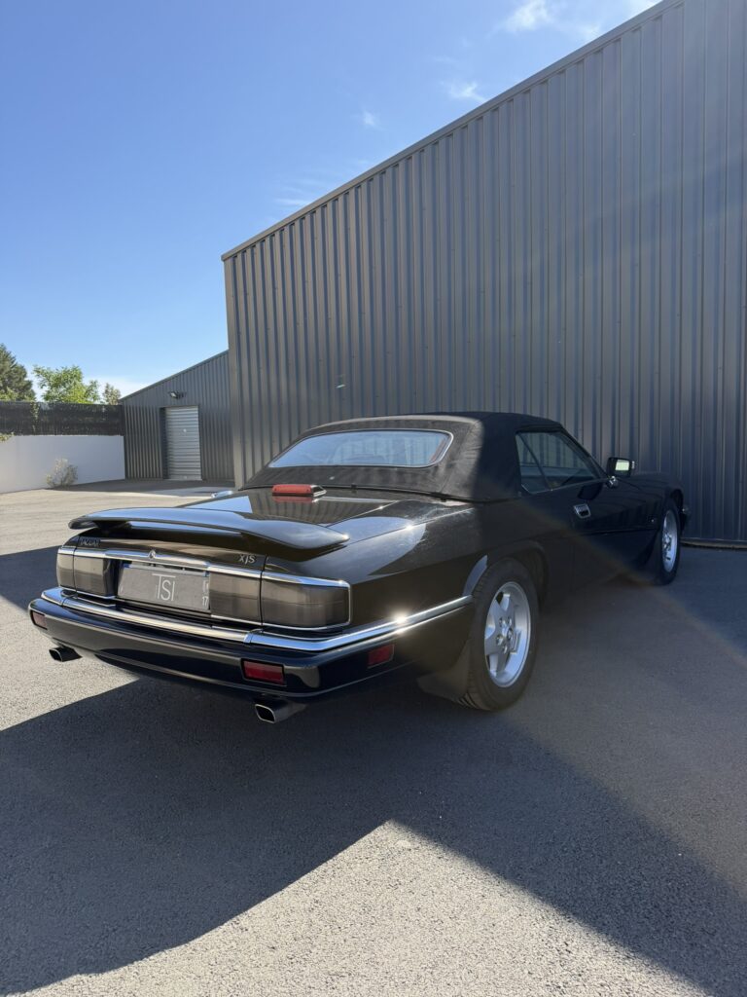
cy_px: 498
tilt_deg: -4.6
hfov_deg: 56.8
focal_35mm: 24
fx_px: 691
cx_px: 374
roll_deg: +1.4
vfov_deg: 71.6
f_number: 1.78
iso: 100
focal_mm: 6.76
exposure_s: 1/2232
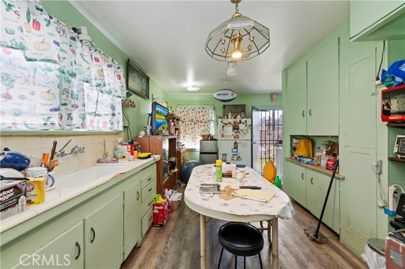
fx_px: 157
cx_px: 202
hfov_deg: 104.3
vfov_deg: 81.1
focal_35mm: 14
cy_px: 134
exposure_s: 1/4
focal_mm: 14
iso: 500
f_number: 10
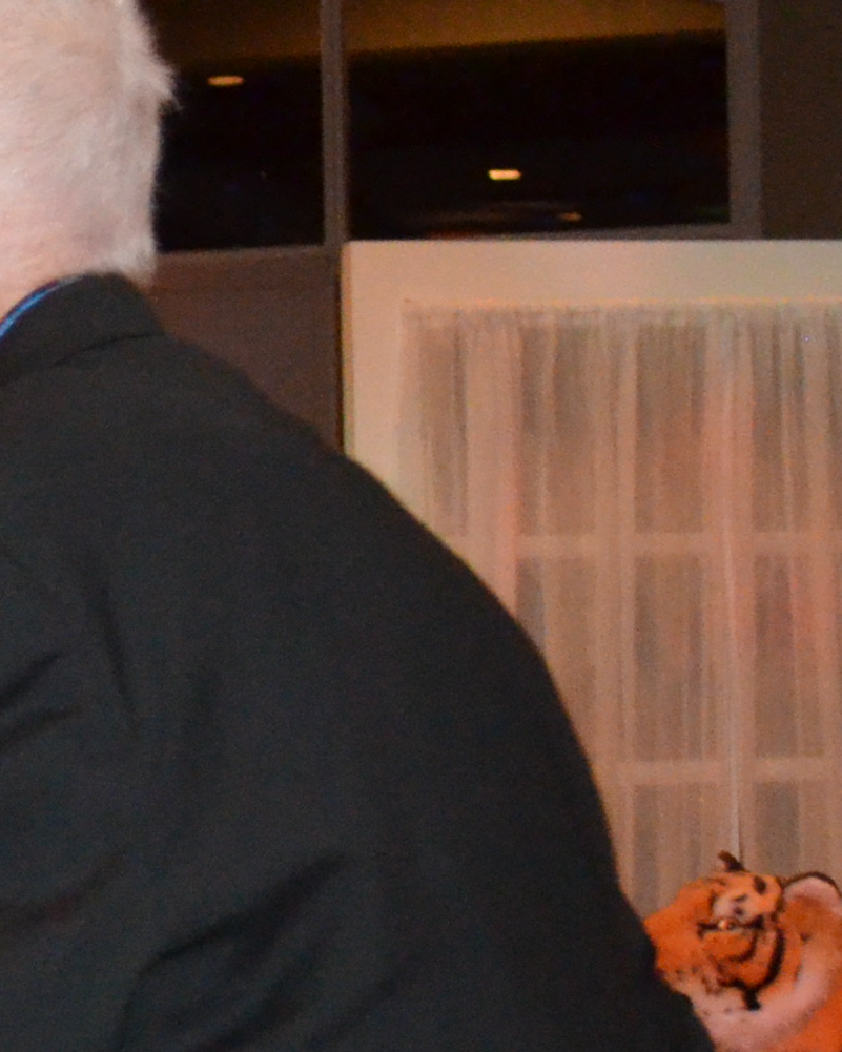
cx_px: -1041
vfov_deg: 11.6
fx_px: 5170
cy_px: 800
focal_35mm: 166
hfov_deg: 8.6
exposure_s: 1/60
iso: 3200
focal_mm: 24
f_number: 4
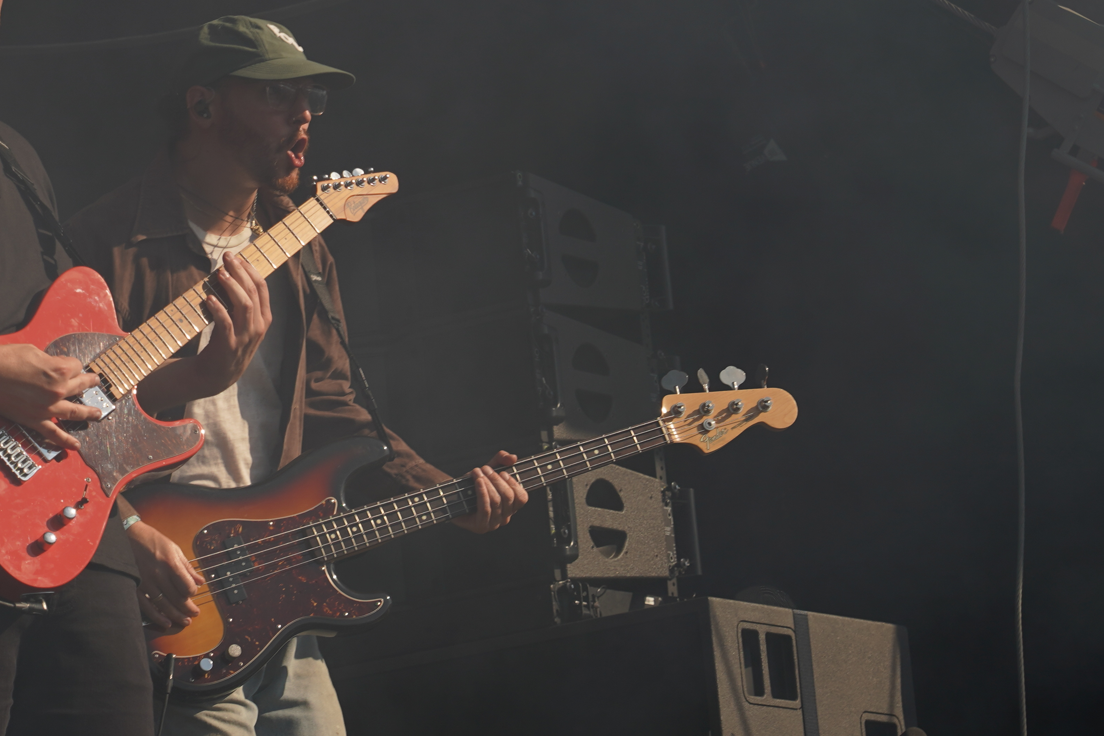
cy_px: 288
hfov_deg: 10.3
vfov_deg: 6.9
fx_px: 6102
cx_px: 265
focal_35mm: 199
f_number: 8
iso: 100
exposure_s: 1/500
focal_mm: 105
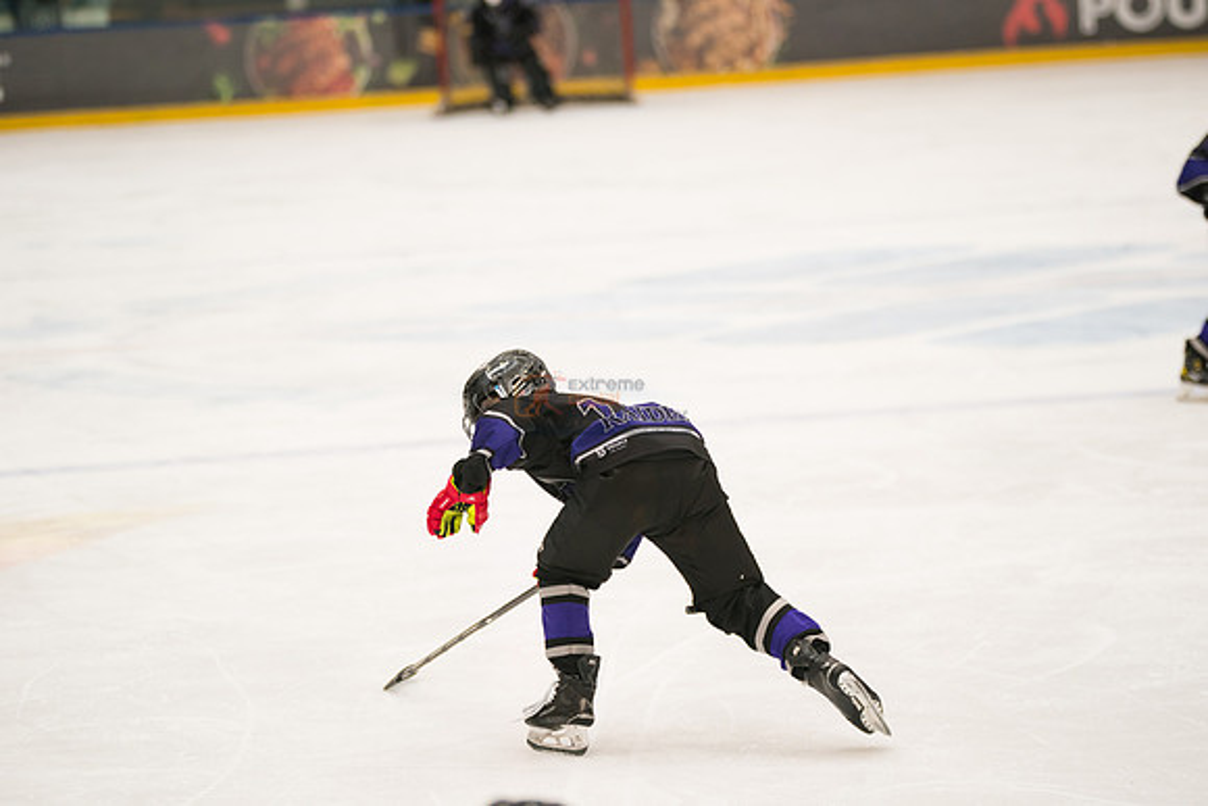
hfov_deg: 13.1
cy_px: 403
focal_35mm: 157
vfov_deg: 8.7
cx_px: 604
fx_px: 5269
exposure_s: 1/1250
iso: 2000
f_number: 3.2
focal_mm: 157
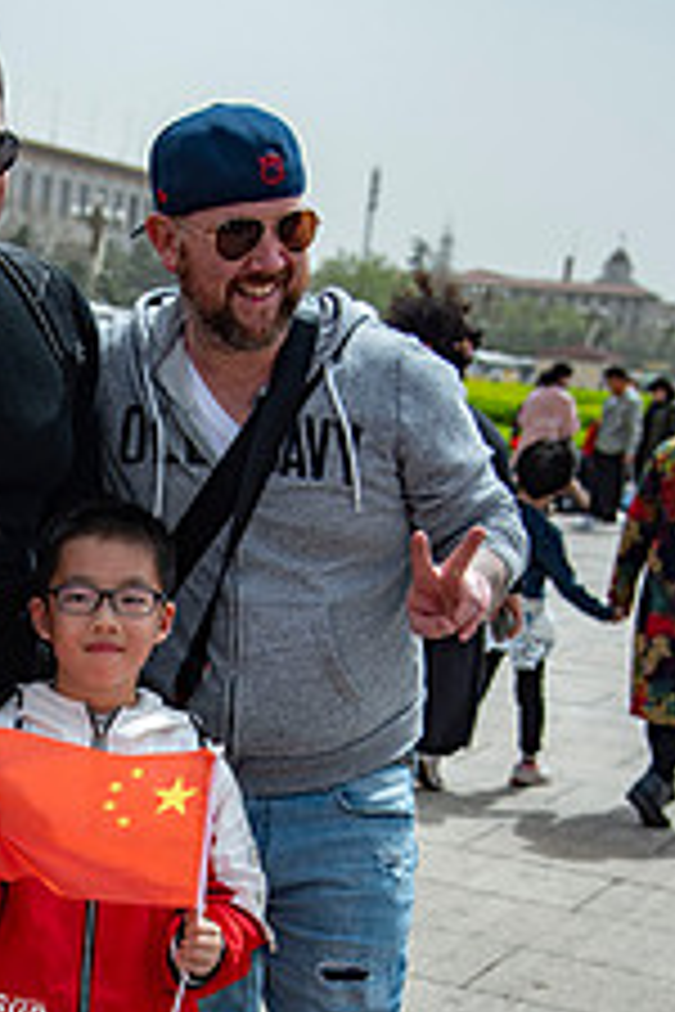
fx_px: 2137
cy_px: 841
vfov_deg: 26.1
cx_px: 27
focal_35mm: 76
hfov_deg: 17.6
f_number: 4
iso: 100
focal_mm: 38
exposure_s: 1/1250
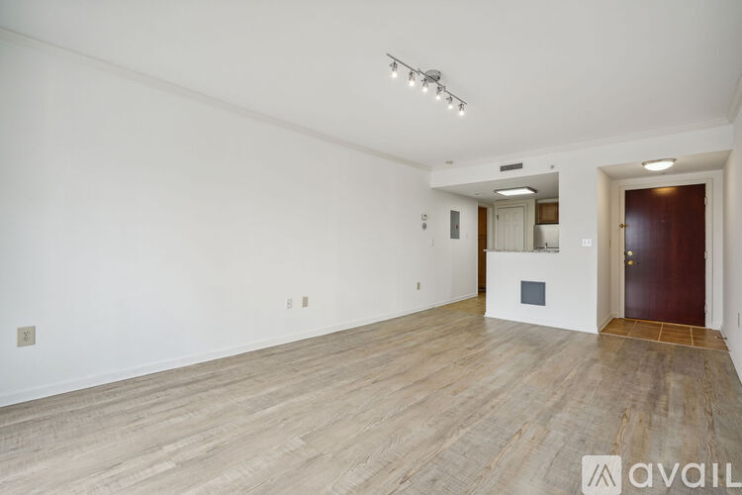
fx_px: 330
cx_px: 371
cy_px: 248
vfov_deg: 73.7
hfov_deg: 96.7
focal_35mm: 16
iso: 400
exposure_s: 1/50
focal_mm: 16
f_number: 9
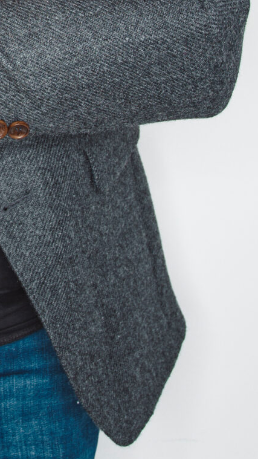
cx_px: -158
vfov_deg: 20.1
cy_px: -109
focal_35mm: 99
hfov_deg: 11.6
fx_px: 1204
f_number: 8
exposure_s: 1/160
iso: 100
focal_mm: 28
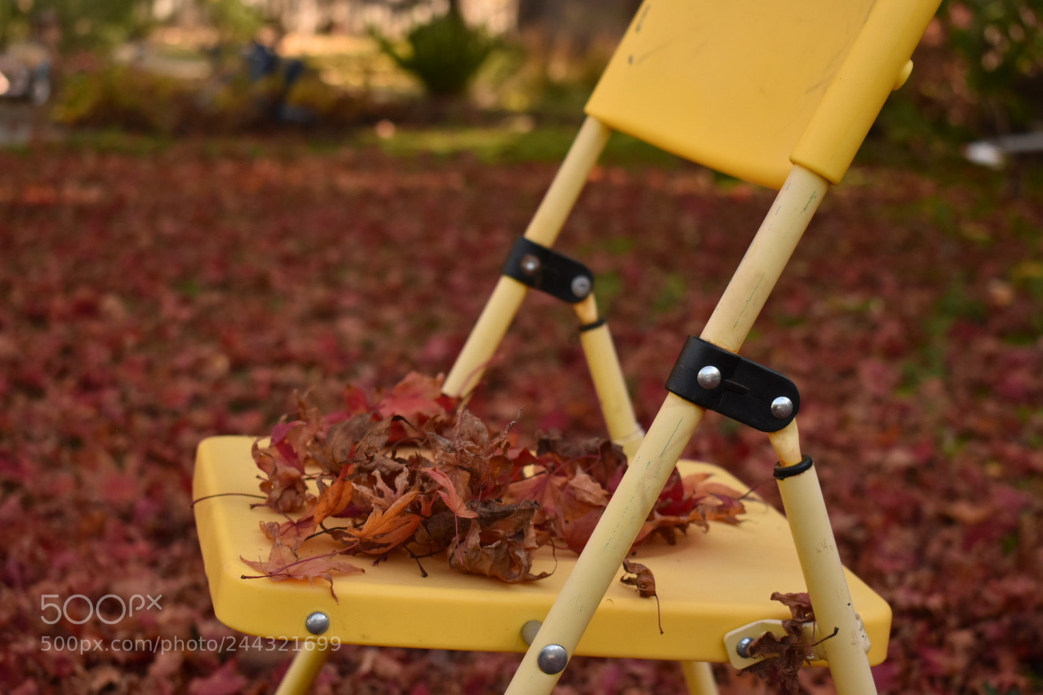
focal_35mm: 68
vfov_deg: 20.2
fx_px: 1956
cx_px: 522
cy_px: 348
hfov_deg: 29.9
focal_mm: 45
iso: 400
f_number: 5.6
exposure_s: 1/500
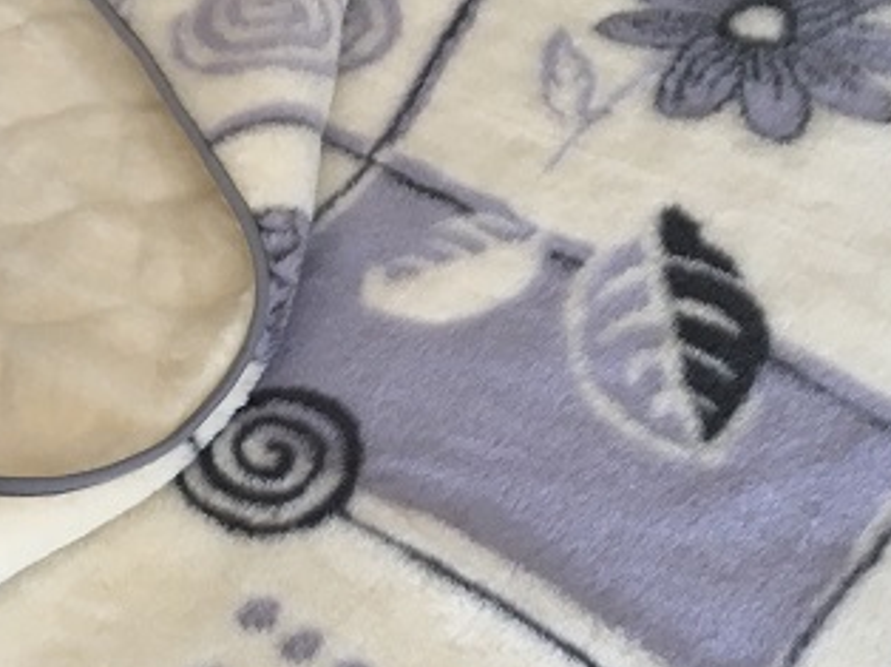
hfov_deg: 26.0
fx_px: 1903
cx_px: 201
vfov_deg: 19.8
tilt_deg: -48.4
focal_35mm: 74
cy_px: 420
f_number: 2.2
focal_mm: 4.15
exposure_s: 1/33
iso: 80
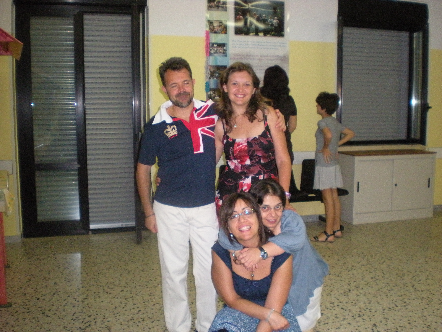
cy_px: 166
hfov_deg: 49.0
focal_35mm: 38
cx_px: 221
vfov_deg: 37.7
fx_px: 485
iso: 539
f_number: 3.1
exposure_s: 1/60
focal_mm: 6.3
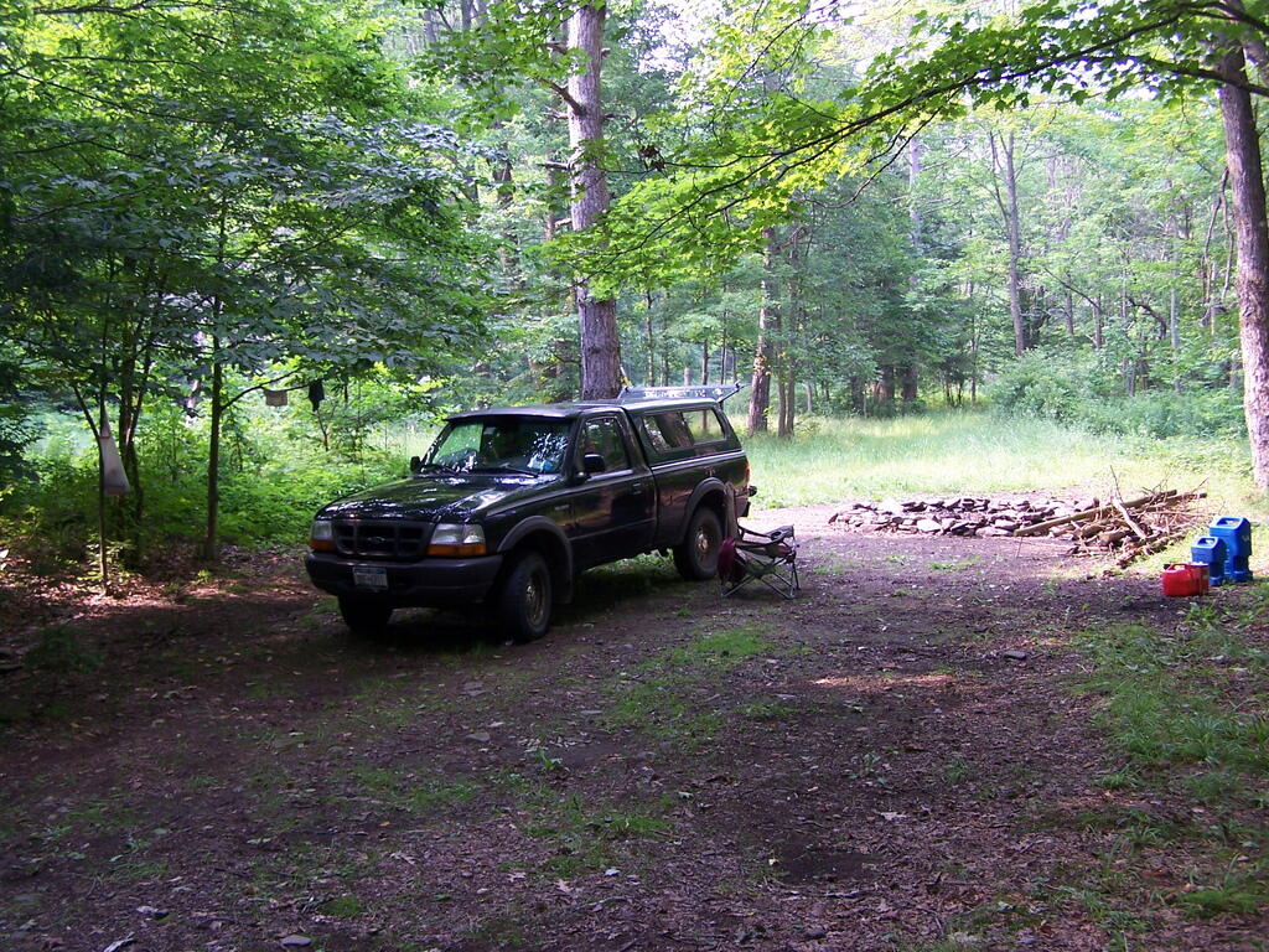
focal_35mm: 38
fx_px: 1393
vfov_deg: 37.7
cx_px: 634
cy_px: 476
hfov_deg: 49.0
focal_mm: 6.3
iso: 80
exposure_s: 1/40
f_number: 2.8
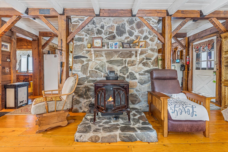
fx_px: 101
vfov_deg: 73.7
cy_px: 76
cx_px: 114
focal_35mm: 16
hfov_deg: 96.7
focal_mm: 16
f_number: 8
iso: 320
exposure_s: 1/1.67
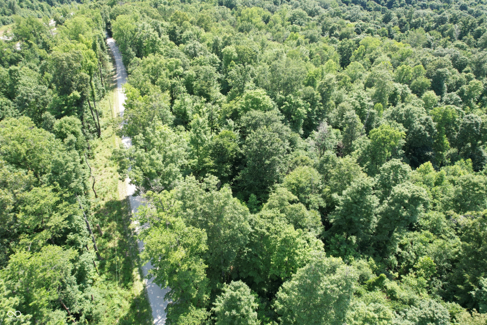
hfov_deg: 78.6
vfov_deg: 57.2
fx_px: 298
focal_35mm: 22
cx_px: 244
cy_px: 162
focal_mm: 8.38
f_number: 2.8
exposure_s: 1/500
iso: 130
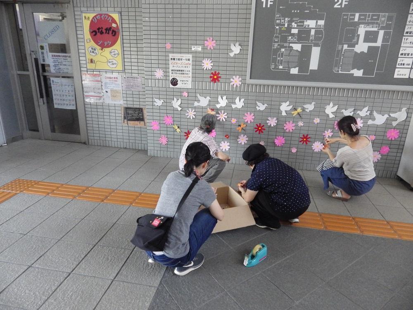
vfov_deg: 61.1
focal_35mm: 22
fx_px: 262
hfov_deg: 76.4
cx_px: 206
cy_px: 155
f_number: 3.1
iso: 500
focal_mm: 4
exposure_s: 1/45
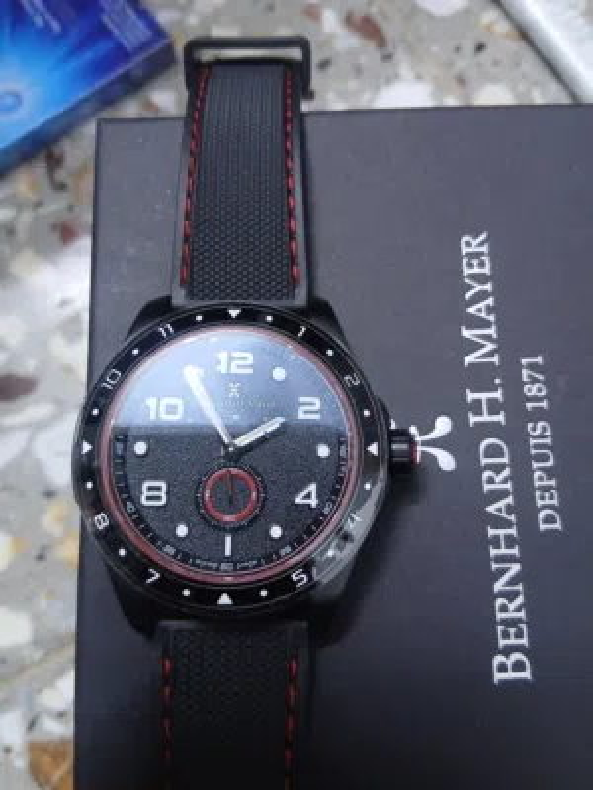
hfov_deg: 53.1
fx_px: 594
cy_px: 395
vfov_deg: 67.3
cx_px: 296
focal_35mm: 26
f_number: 1.8
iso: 320
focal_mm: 3.98
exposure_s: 1/25
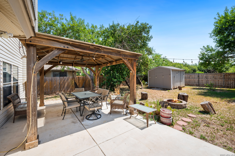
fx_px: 91
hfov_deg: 104.3
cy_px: 78
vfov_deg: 81.1
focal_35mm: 14
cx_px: 118
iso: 250
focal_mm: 14
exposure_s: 1/100
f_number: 9
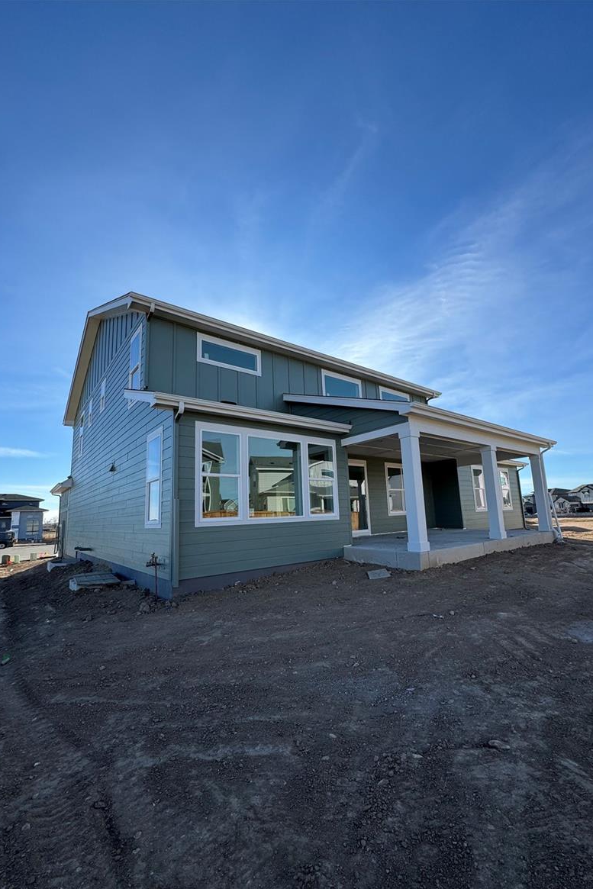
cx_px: 309
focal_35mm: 15
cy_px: 457
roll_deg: +2.6
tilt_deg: +9.9
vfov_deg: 100.4
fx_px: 370
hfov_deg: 77.3
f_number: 2.2
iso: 50
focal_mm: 2.22
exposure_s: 1/1299
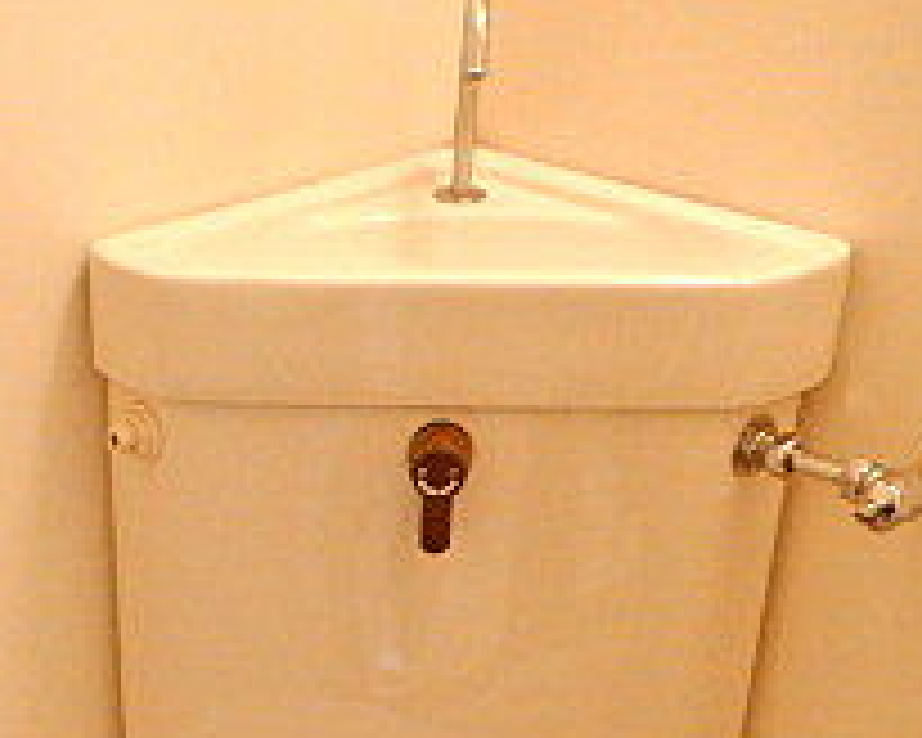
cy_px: 1030
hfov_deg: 25.3
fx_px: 1992
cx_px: 108
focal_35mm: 73
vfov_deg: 19.0
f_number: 2.8
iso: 200
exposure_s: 1/6
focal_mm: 4.3
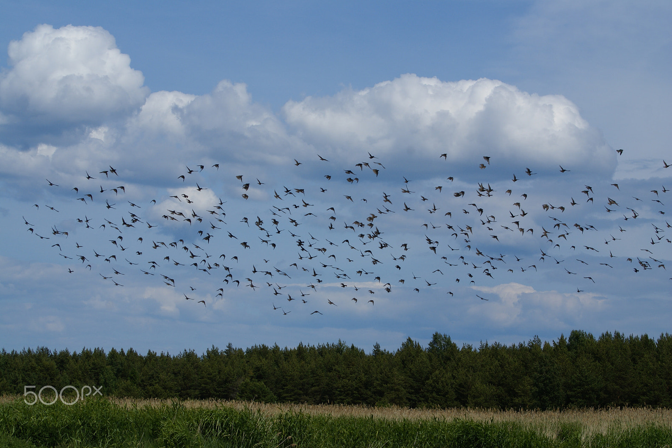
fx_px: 2119
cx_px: 336
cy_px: 224
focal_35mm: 114
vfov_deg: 12.1
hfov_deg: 18.0
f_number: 13
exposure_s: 1/320
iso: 100
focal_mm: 75
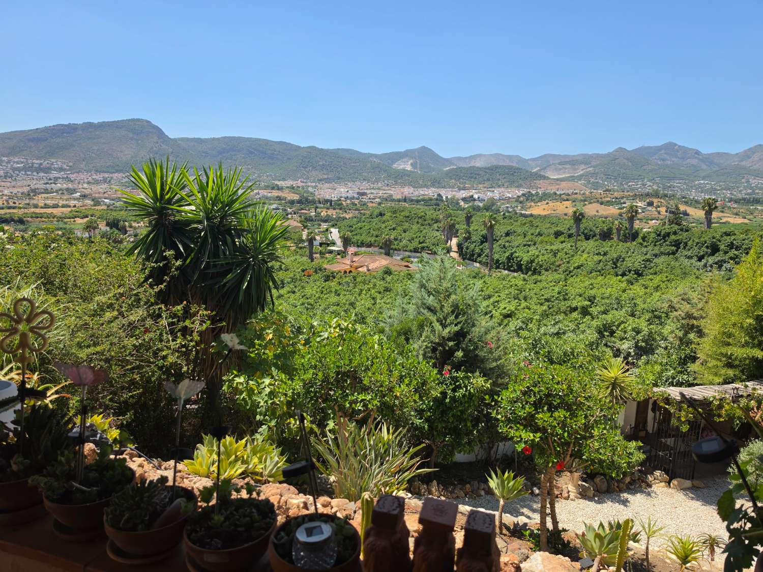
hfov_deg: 73.9
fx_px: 507
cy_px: 286
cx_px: 382
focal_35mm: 23
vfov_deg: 58.9
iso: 64
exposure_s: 1/5151
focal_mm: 6.5
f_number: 1.4
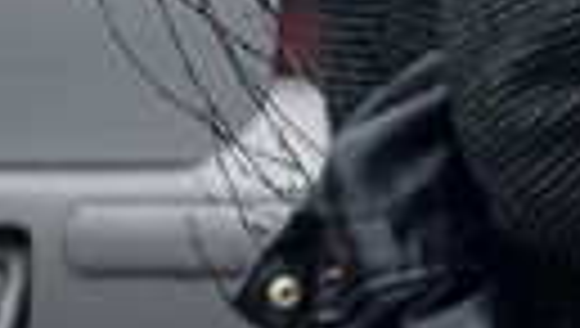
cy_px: -227
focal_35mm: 1082
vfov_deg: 1.1
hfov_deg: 2.0
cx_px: 1475
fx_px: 16671
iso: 200
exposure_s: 1/160
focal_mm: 105
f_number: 5.6
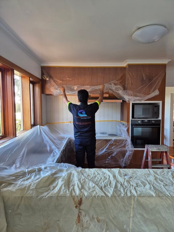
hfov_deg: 58.9
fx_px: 154
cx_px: 87
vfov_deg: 73.9
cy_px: 116
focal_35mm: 23
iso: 125
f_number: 1.8
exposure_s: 1/180
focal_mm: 5.4
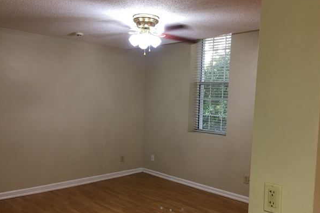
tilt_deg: -3.1
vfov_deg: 38.7
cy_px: 127
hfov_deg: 55.8
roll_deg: -2.4
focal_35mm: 34
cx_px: 161
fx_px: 302
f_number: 2.2
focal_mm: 4.15
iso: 40
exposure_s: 1/15
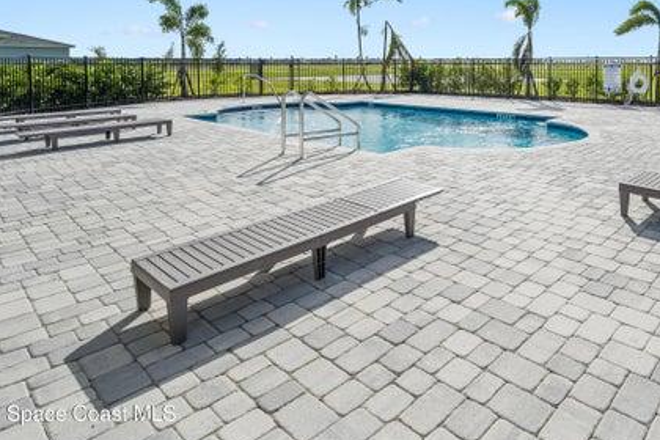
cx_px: 501
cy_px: 71
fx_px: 440
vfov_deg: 49.1
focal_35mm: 24
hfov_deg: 68.6
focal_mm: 14
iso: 200
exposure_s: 1/500
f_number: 8
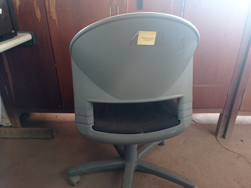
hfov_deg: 63.5
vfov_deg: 49.7
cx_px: 126
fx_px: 203
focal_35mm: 28
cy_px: 94
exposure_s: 1/24
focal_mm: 4.7
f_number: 1.79
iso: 464
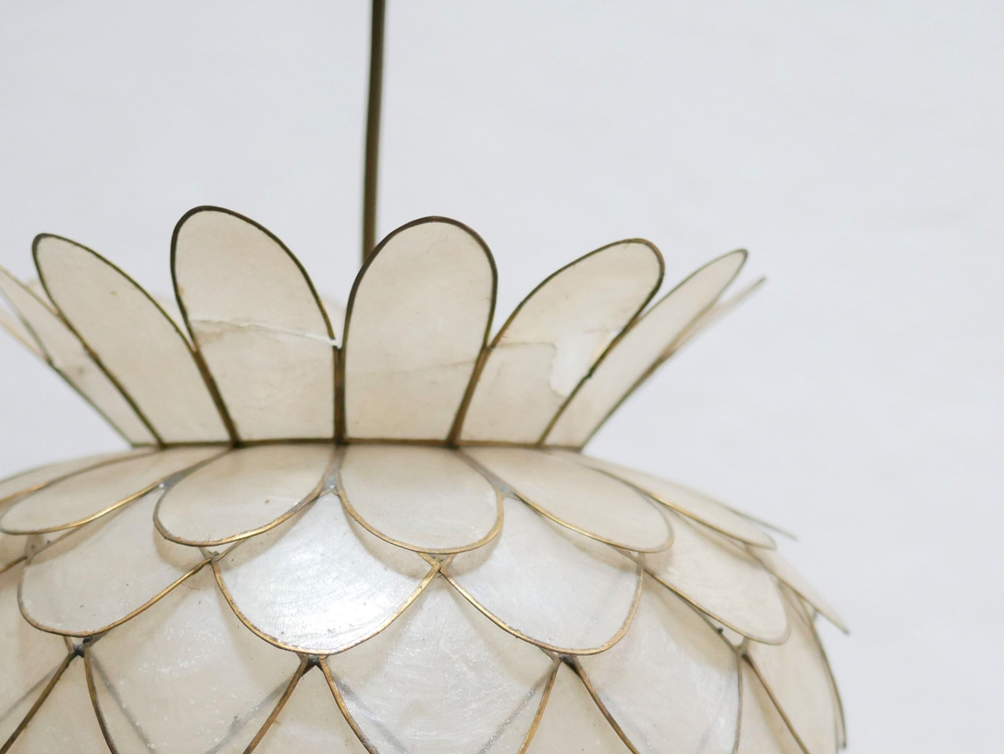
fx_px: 2147
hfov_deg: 26.2
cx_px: 366
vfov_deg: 19.6
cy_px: 674
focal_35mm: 74
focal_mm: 20
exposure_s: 1/60
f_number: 1.7
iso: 640
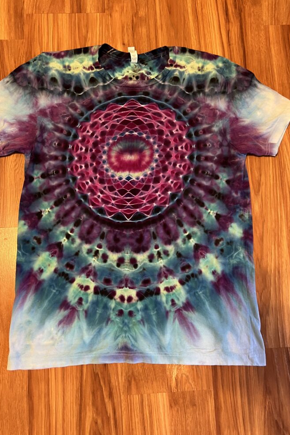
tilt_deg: -81.8
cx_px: 141
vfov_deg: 65.5
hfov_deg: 46.4
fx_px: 338
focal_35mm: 28
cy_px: 222
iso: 400
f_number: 1.5
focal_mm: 5.7
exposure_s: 1/40
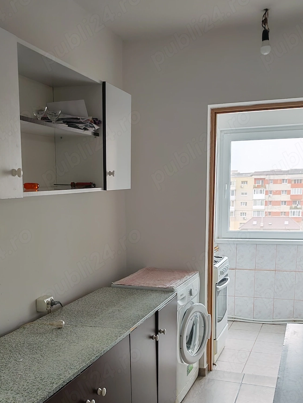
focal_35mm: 37
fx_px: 432
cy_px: 292
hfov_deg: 38.7
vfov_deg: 48.6
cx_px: 145
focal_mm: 6.83
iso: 125
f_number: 2
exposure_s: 1/100
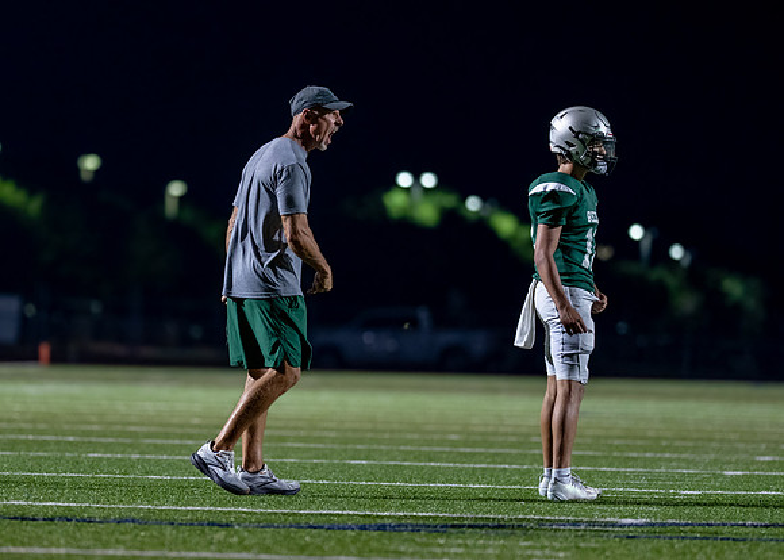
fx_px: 5431
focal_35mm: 244
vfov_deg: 5.9
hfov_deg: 8.3
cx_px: 276
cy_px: 277
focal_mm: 135
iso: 2000
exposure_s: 1/1000
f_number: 1.8
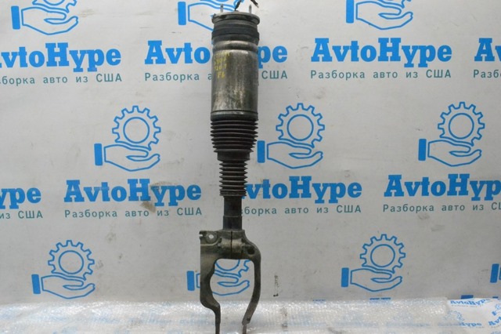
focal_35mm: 36
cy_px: 167
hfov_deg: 53.2
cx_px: 250
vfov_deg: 36.8
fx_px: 501
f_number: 11
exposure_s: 1/160
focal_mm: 24
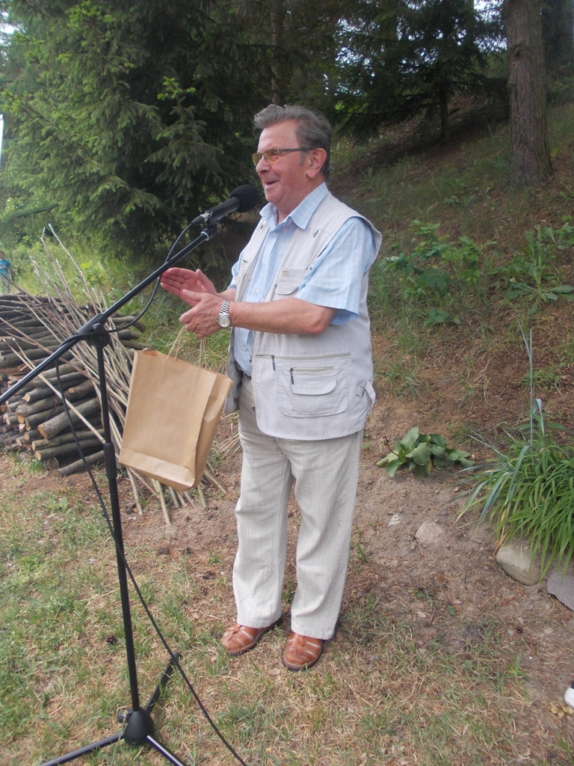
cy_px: 383
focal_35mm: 28
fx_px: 619
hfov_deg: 49.7
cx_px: 287
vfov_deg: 63.4
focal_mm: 4
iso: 80
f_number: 2.7
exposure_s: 1/320
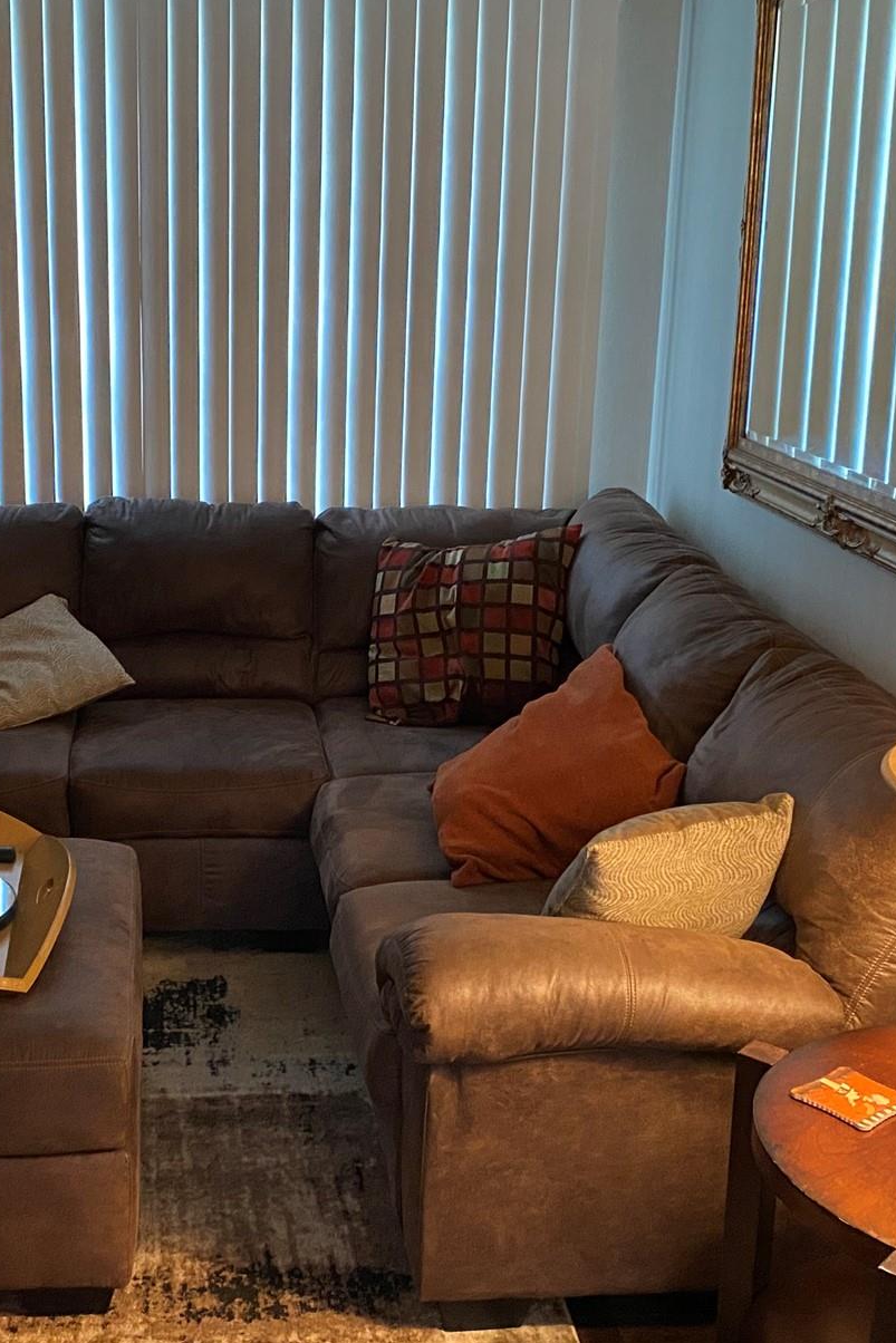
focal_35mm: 46
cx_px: 259
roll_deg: +0.0
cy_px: 689
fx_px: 1717
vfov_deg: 42.7
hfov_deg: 28.9
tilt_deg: -16.0
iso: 640
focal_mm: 4.25
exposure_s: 1/40
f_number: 1.8
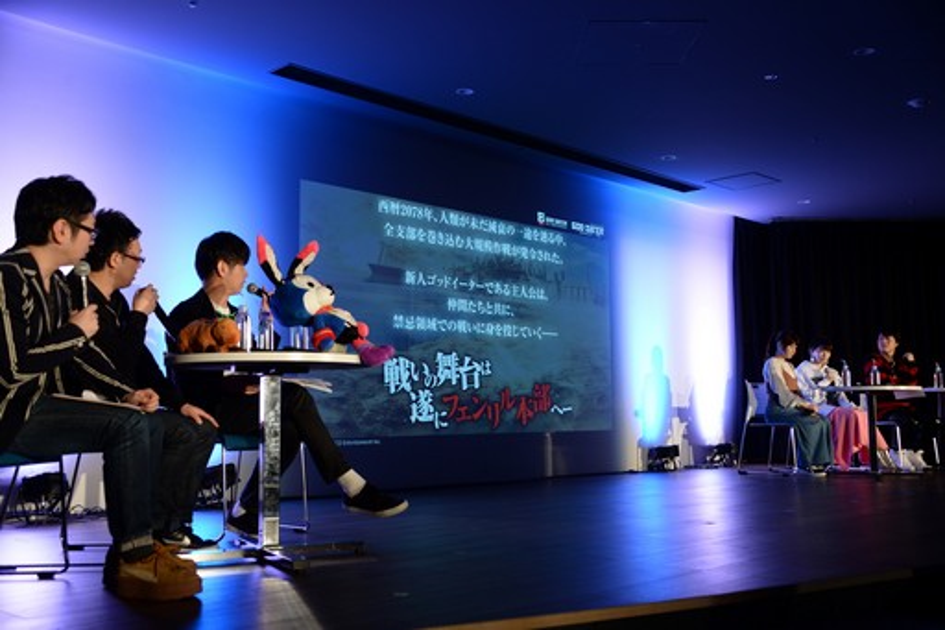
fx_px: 945
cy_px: 315
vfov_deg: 36.8
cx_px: 472
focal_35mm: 36
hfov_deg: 53.1
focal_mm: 36
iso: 640
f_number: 4
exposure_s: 1/60
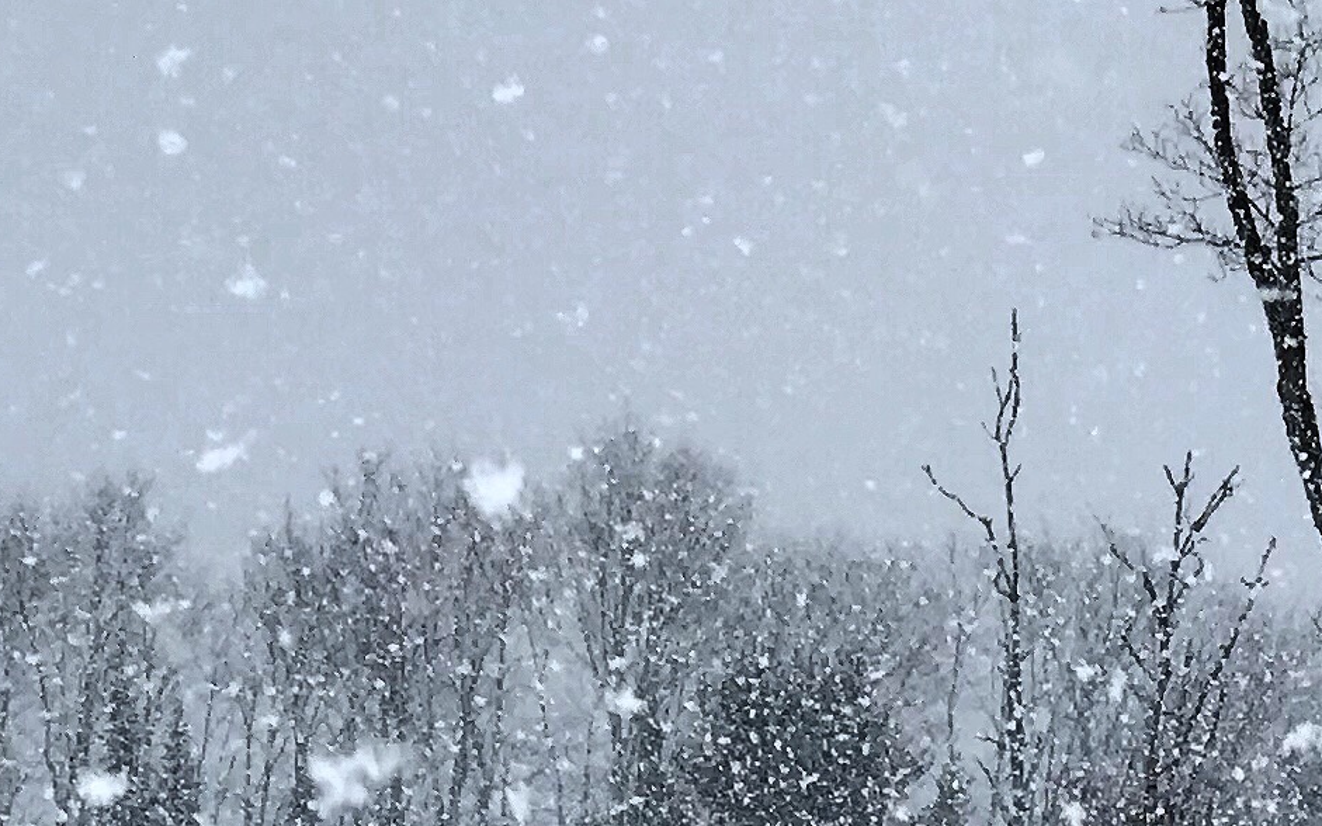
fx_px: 9331
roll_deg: -1.1
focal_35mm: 259
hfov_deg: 8.1
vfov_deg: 5.0
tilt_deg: +2.9
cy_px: 1222
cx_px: 1218
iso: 20
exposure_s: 1/643
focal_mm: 6.6
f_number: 2.8
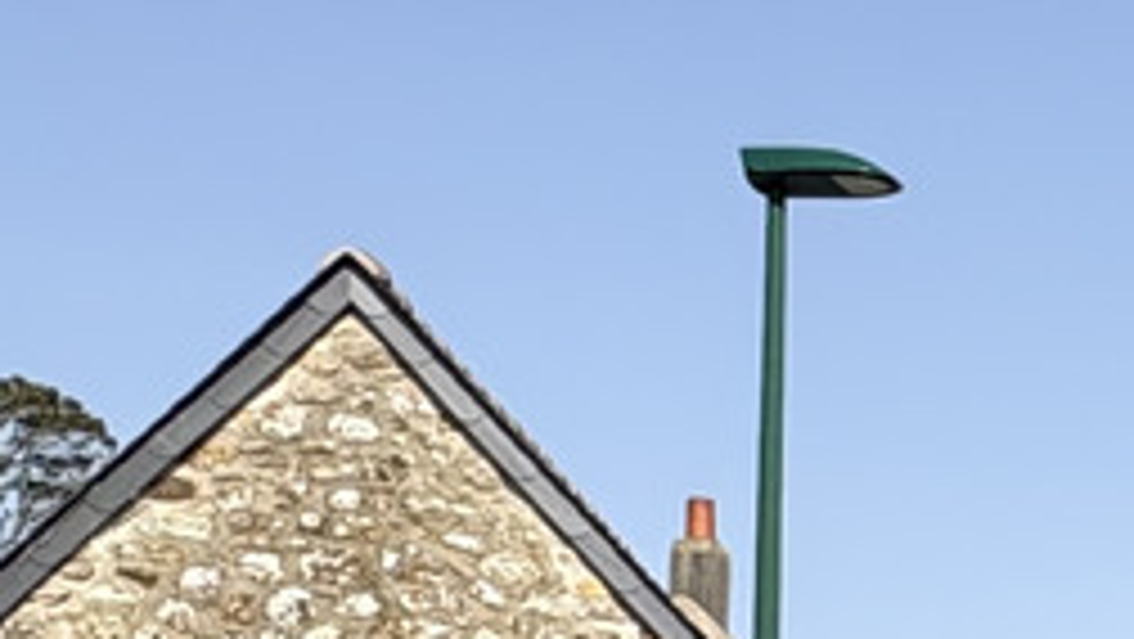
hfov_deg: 17.7
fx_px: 2918
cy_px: 878
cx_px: 2052
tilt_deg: +6.0
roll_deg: +2.1
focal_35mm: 97
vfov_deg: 12.1
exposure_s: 1/1637
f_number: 2.2
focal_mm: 2.22
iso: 40
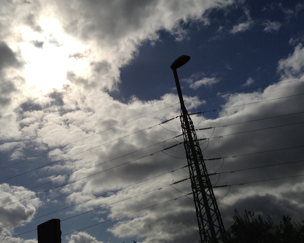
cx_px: 115
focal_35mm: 51
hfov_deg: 36.5
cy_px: 74
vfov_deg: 29.4
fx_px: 459
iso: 50
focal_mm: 4.13
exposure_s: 1/18182
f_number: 2.4
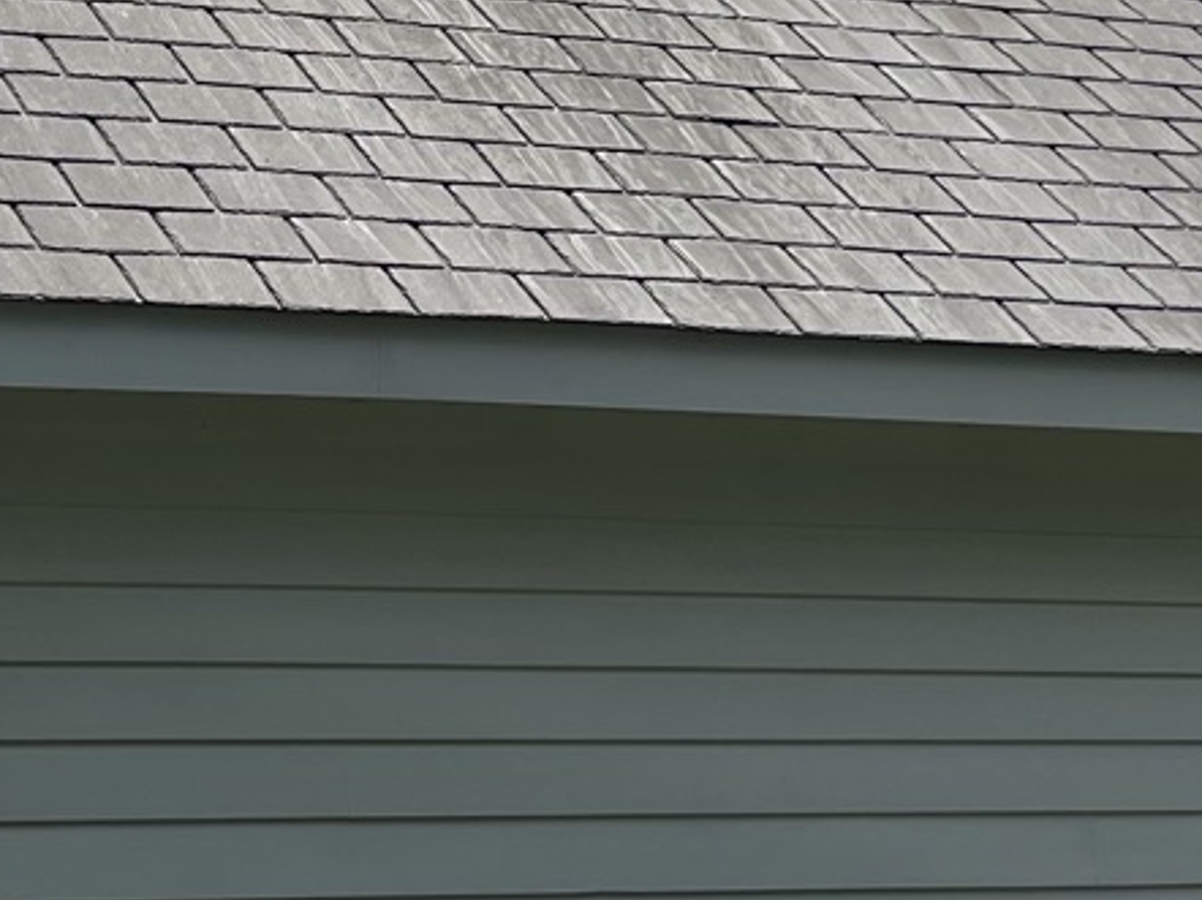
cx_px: 370
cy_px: -87
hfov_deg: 17.4
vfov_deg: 12.9
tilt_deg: +14.8
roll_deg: +2.2
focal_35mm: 113
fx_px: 3922
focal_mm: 5.1
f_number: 1.6
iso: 50
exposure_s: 1/6173
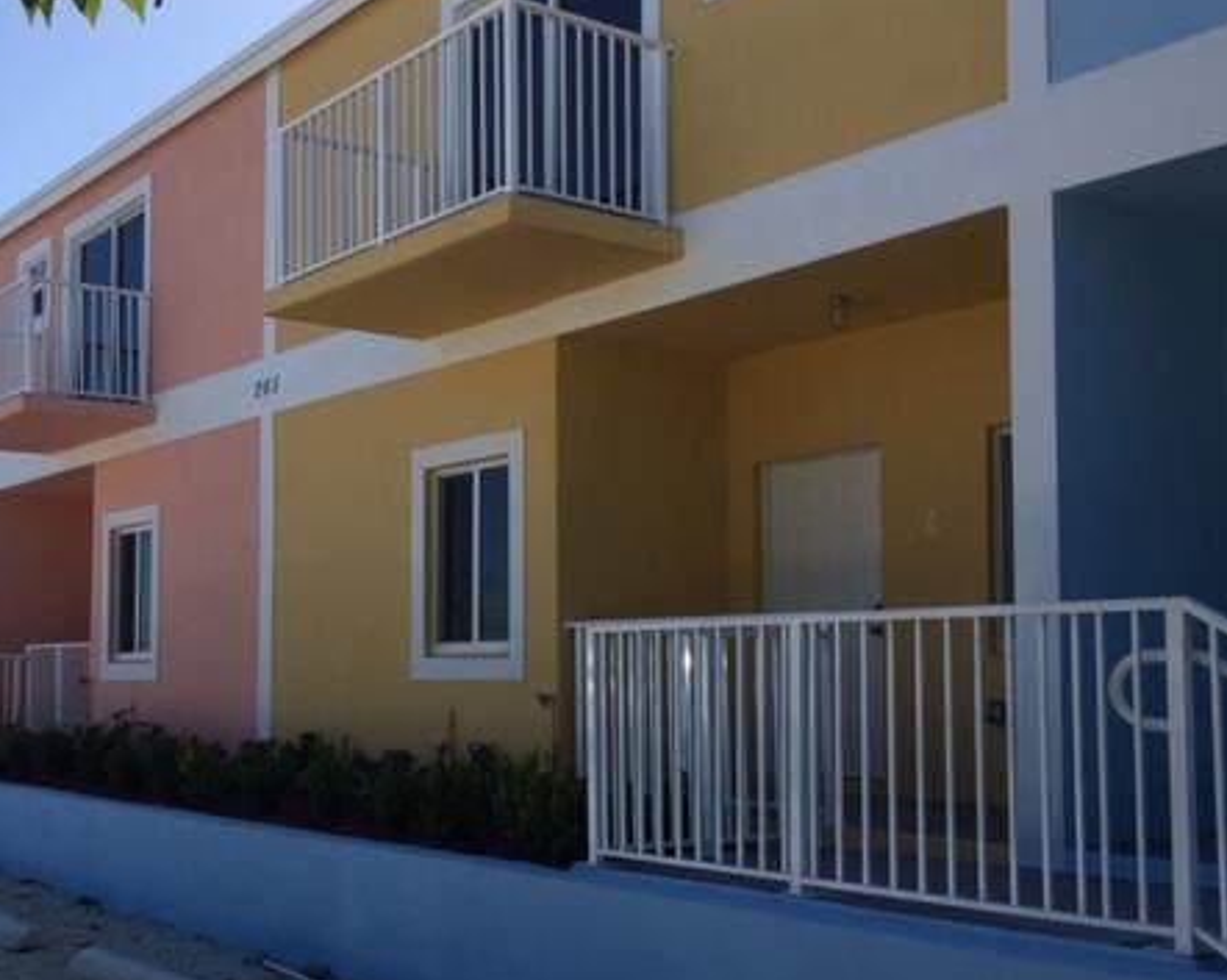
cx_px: 397
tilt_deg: +4.4
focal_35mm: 41
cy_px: 594
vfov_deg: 36.3
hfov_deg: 44.1
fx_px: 1488
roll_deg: -0.2
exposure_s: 1/1883
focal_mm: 4.15
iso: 32
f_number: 2.2
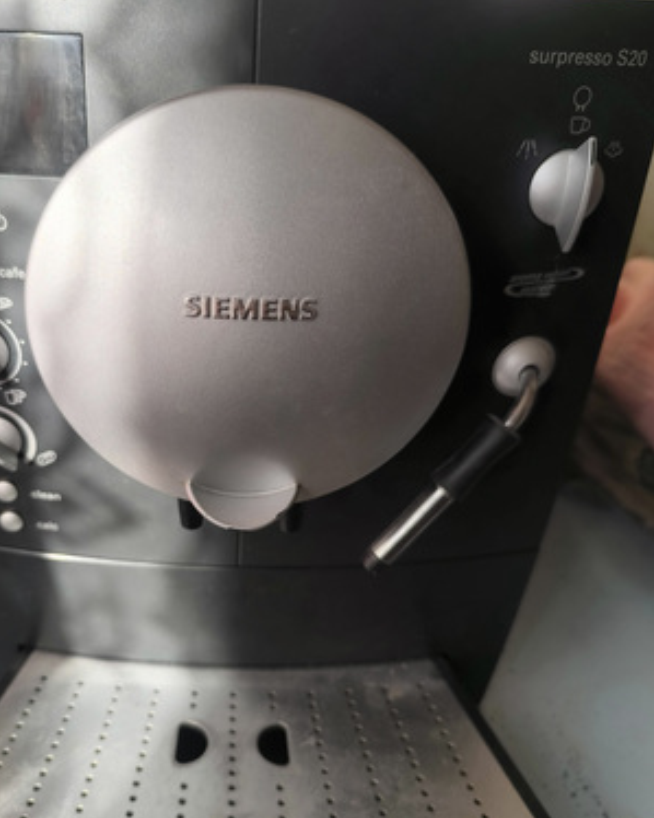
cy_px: 435
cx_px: 248
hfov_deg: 48.1
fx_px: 726
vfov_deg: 58.7
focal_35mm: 30
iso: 50
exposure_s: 1/165
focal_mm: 6.14
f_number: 1.65
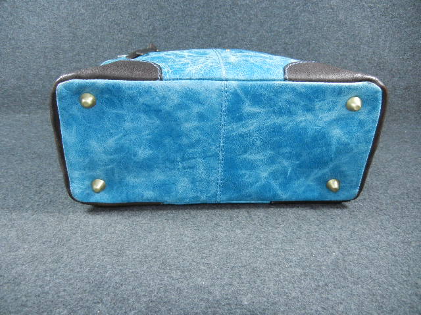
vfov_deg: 46.8
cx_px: 210
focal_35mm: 30
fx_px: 365
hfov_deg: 60.0
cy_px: 158
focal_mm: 5.4
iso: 800
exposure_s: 1/30
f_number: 3.5
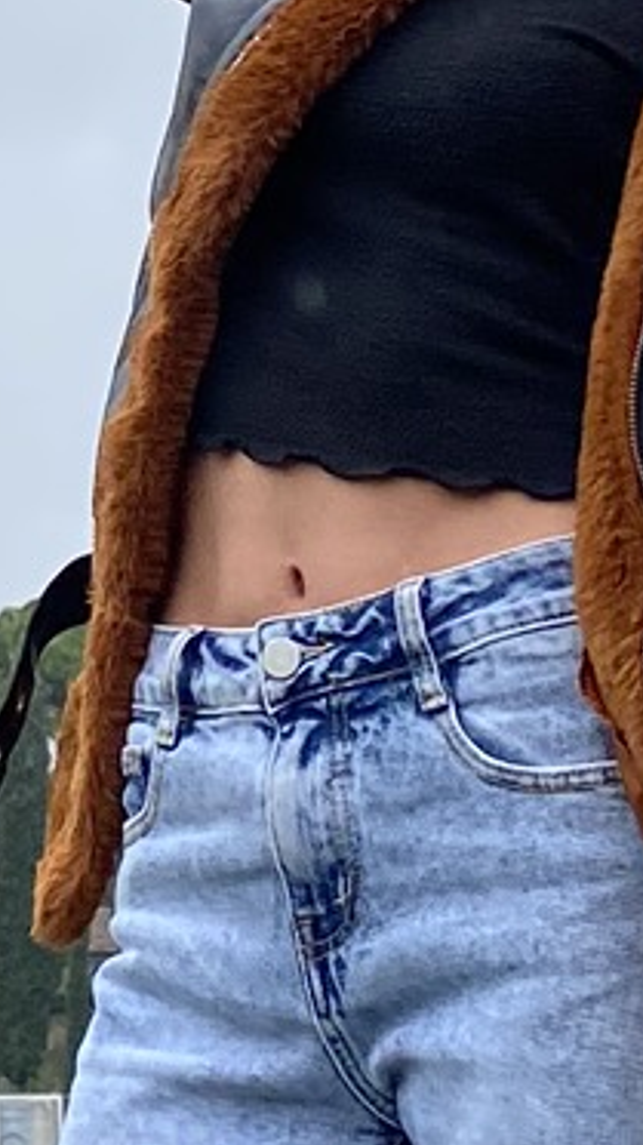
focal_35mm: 156
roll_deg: +0.7
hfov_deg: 7.7
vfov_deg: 13.7
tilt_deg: +10.5
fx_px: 4733
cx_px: -265
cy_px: 188
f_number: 1.8
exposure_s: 1/773
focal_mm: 4.25
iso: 32
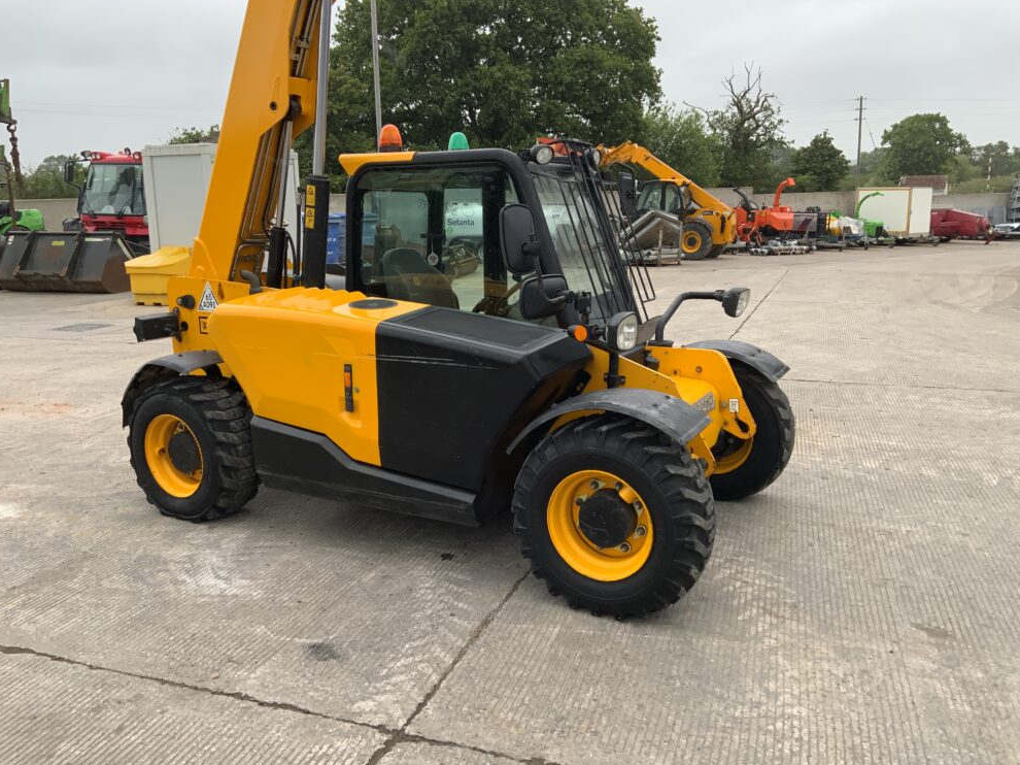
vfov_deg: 46.8
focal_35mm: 30
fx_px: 884
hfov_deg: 60.0
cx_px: 515
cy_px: 371
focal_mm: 3
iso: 16
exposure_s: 1/270
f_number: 1.8
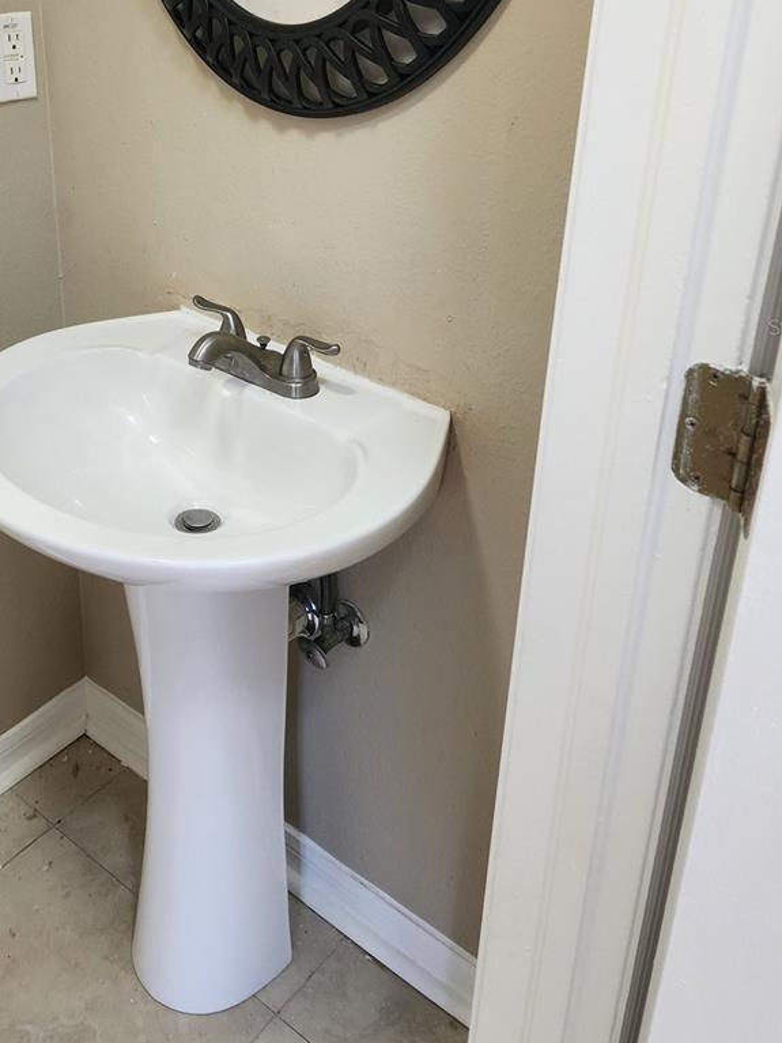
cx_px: 253
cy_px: 326
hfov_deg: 39.1
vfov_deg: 50.2
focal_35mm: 36
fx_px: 1085
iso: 500
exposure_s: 1/120
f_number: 1.8
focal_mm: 6.4
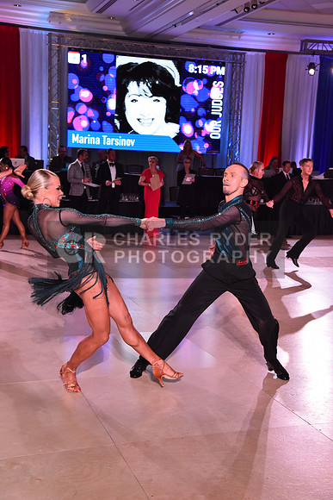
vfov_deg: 36.2
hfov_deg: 24.6
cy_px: 250
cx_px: 166
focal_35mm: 55
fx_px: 763
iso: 2500
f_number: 7.1
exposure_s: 1/320
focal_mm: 55
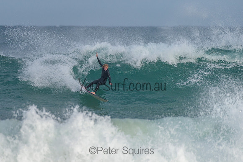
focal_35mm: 613
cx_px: 95
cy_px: 63
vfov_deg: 2.2
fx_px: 4136
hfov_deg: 3.4
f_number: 5.6
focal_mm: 500
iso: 400
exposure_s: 1/2000
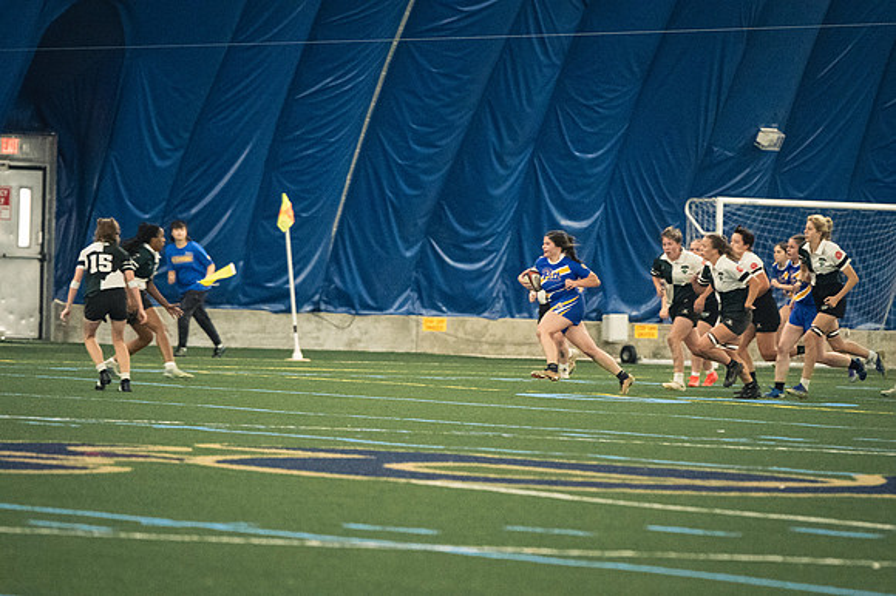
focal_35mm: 300
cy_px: 298
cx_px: 448
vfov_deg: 4.6
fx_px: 7462
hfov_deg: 6.9
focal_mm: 200
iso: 11400
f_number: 2.8
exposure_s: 1/500
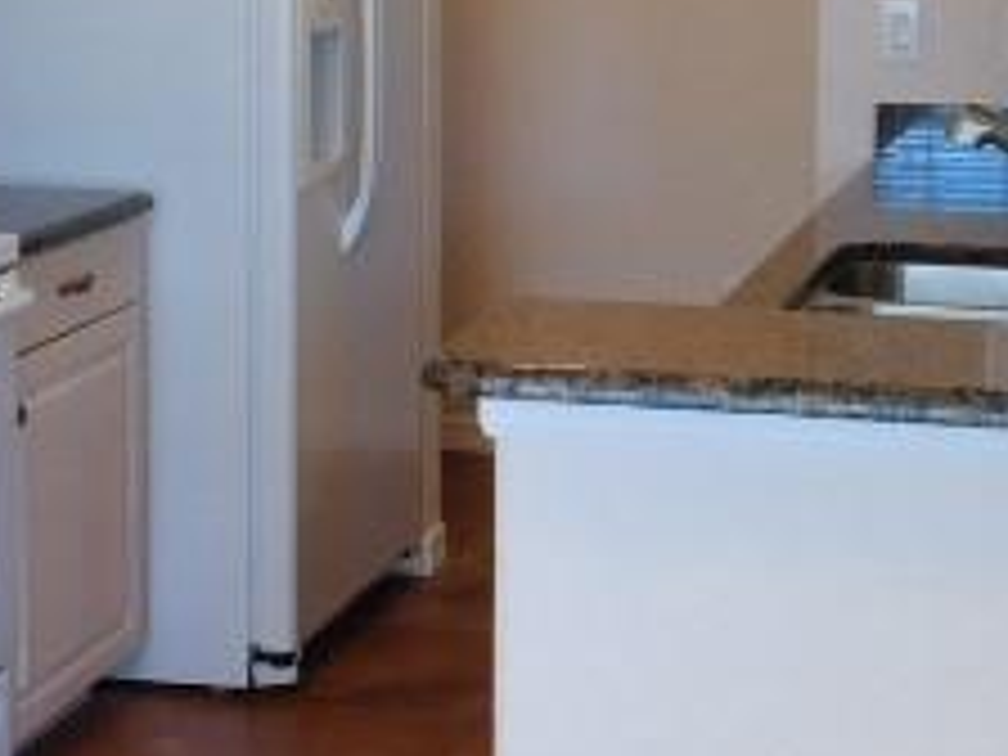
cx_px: 513
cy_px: 18
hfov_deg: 19.1
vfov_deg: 14.2
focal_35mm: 103
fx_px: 2999
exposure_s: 1/30
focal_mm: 6.3
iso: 140
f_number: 3.5
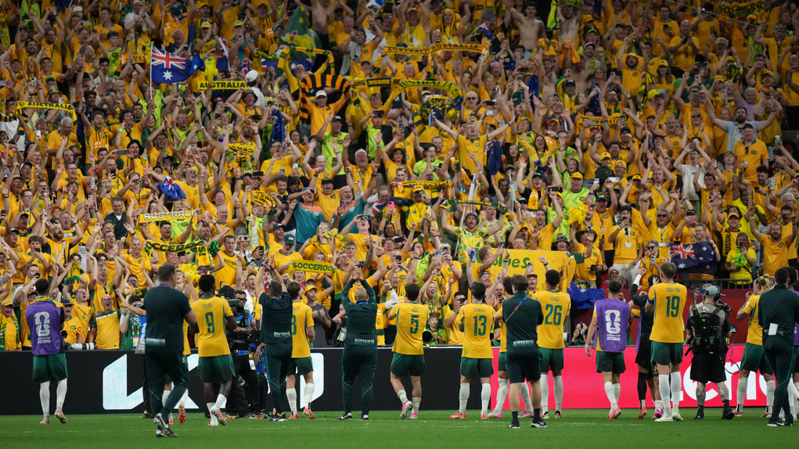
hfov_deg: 5.1
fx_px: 8897
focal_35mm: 420
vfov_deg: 2.9
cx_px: 399
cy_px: 196
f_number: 2.8
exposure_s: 1/2500
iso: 3200
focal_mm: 400
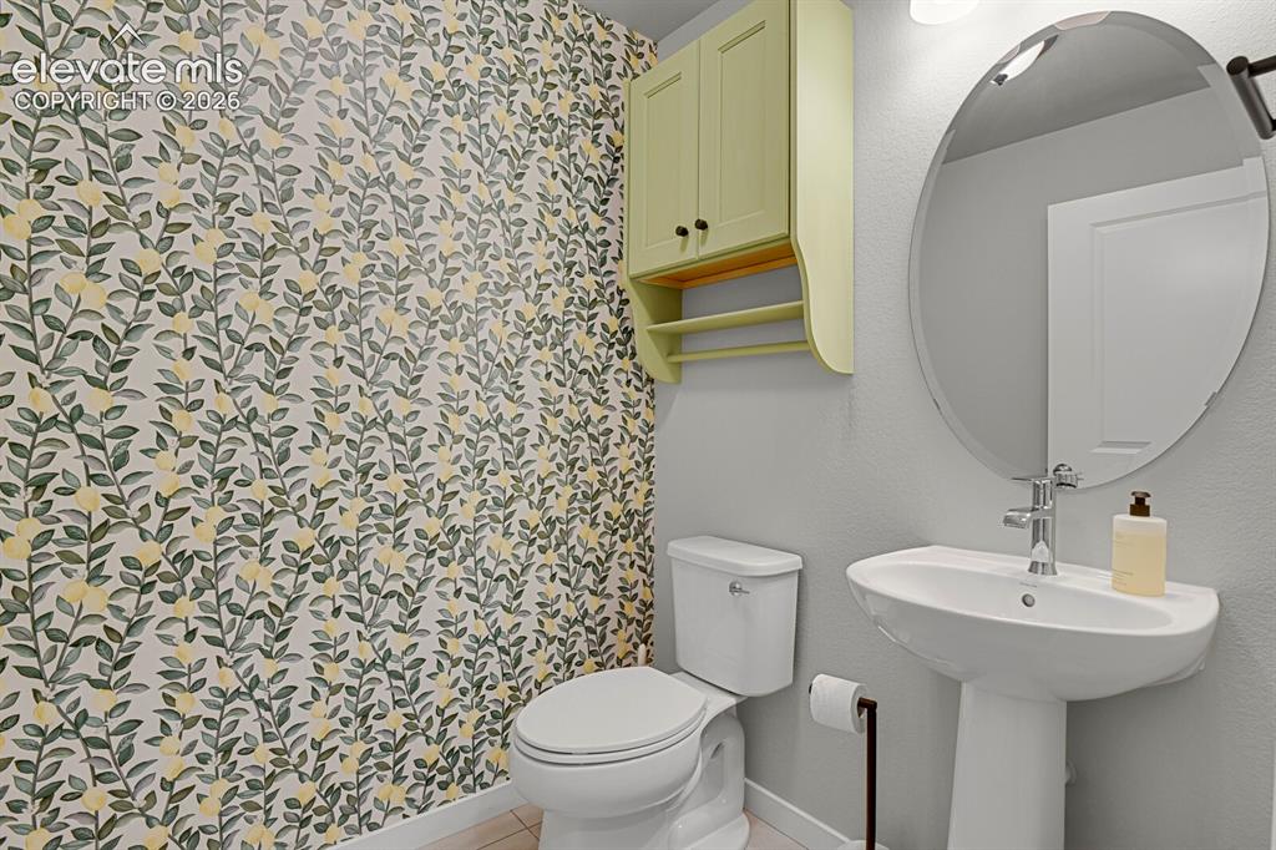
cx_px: 638
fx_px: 602
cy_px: 425
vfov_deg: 70.4
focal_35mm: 17
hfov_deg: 93.3
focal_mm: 17
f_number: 8
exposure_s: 1/20
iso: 12800
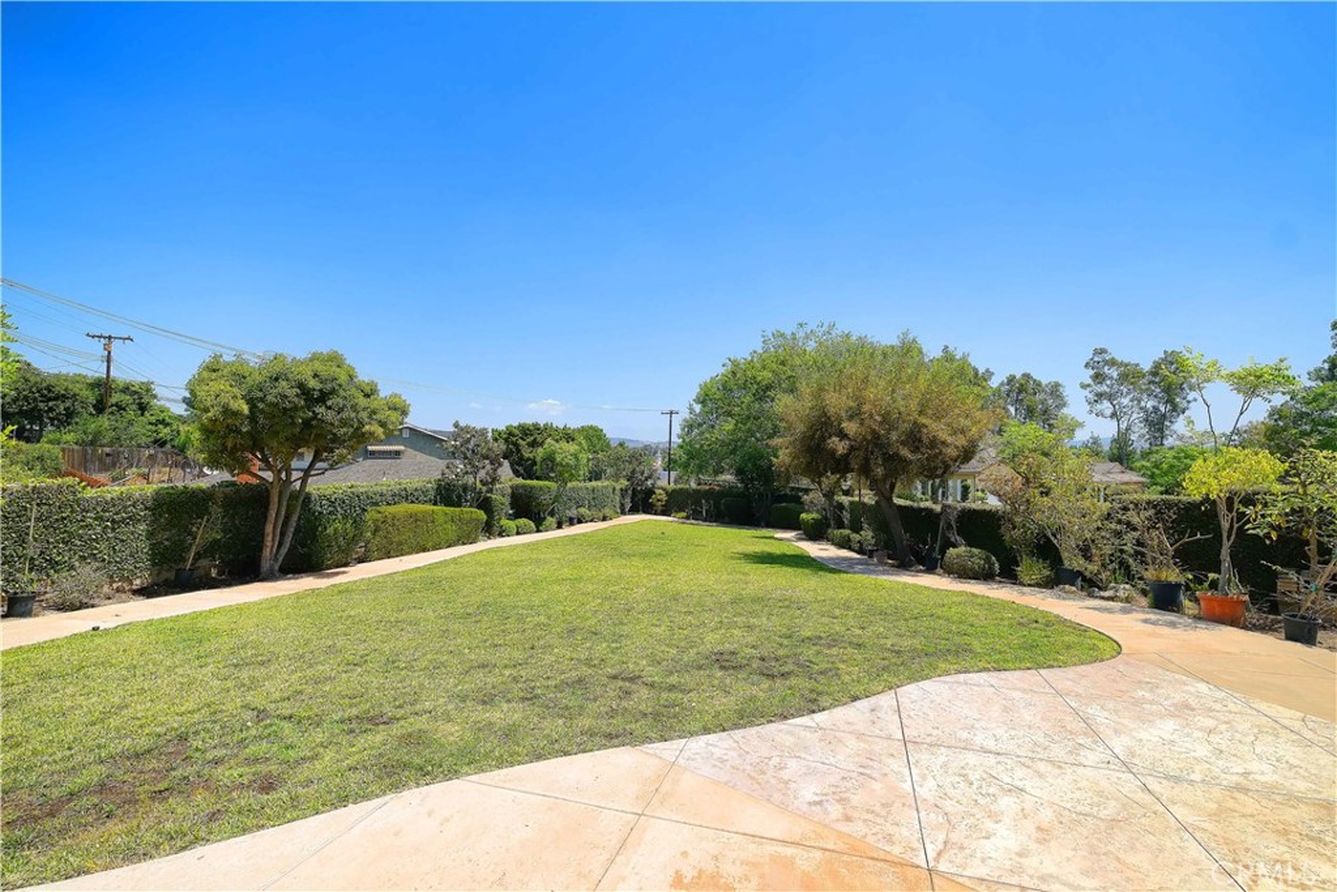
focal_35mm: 15
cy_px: 446
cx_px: 668
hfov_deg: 100.4
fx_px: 557
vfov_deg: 77.3
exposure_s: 1/1300
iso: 400
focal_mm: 10
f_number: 7.1
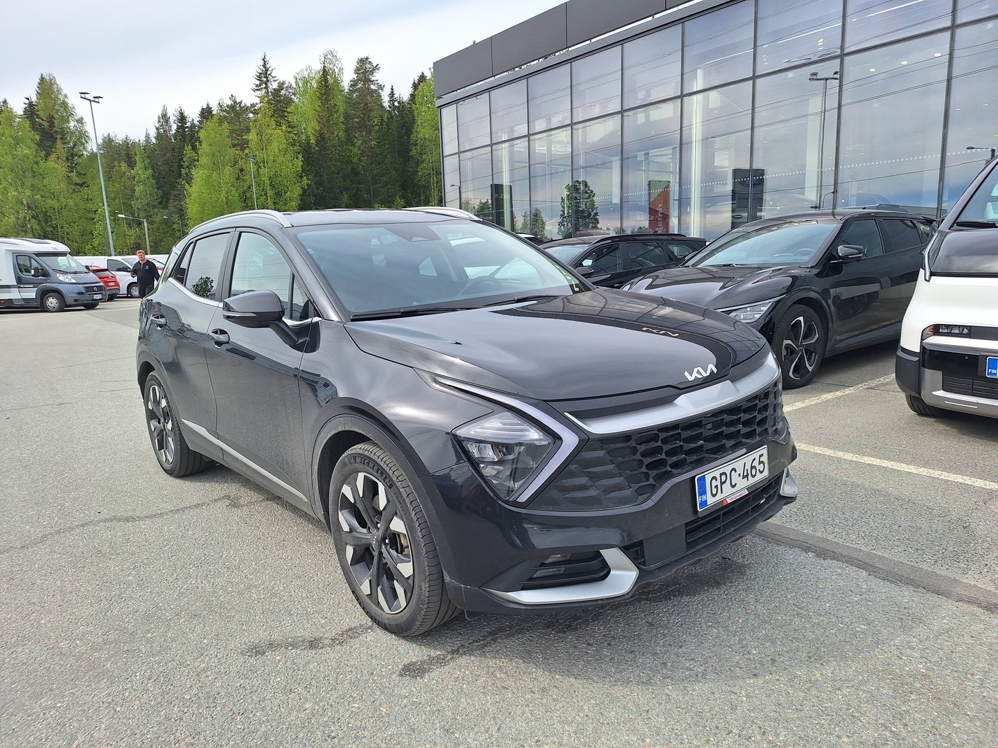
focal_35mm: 23
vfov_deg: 58.9
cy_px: 374
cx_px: 499
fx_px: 663
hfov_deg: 73.9
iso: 40
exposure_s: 1/2053
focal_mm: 5.54
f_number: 1.8
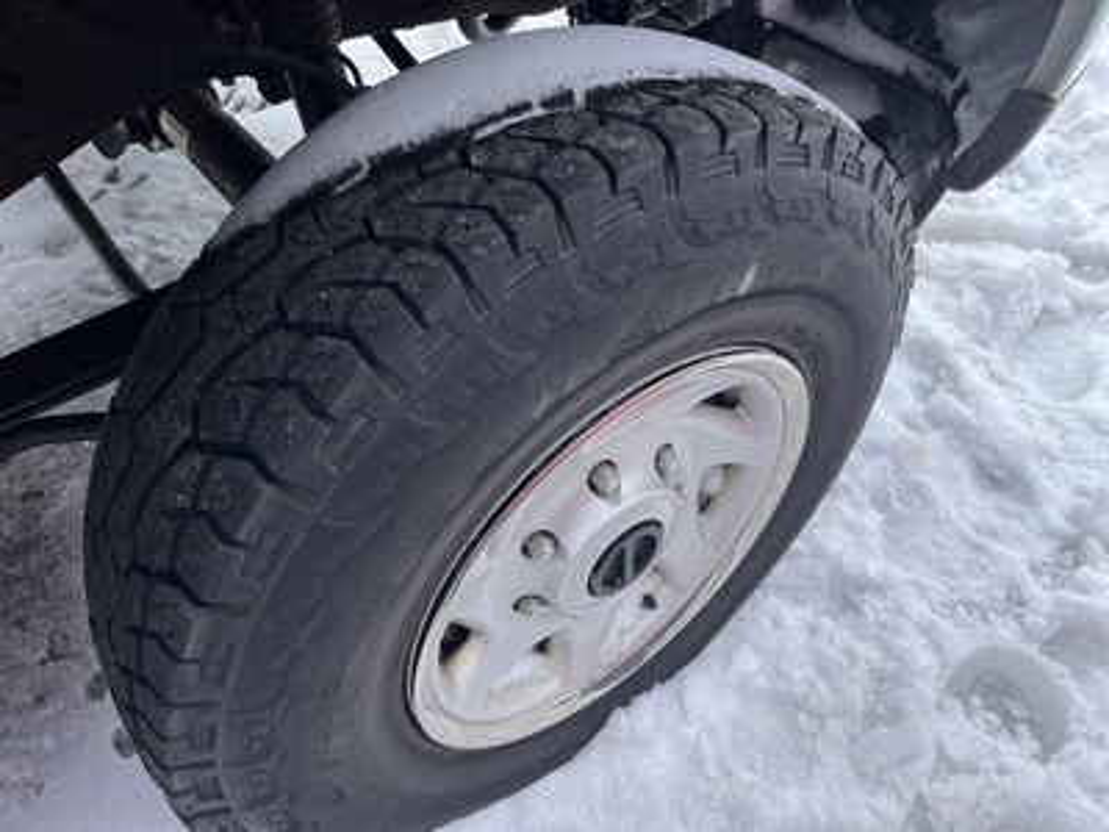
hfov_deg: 67.3
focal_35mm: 26
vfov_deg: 53.1
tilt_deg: -50.1
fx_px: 833
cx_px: 554
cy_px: 416
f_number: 1.6
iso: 50
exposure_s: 1/742
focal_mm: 5.1
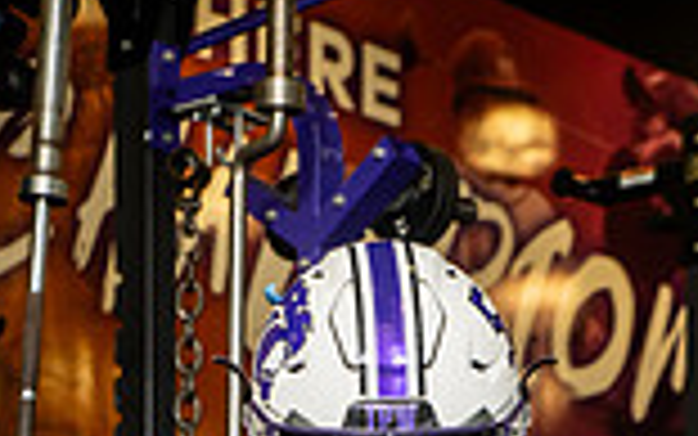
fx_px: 2816
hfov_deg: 14.1
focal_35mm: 148
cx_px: 432
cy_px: 980
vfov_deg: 8.3
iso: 500
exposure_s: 1/250
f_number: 5.6
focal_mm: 50
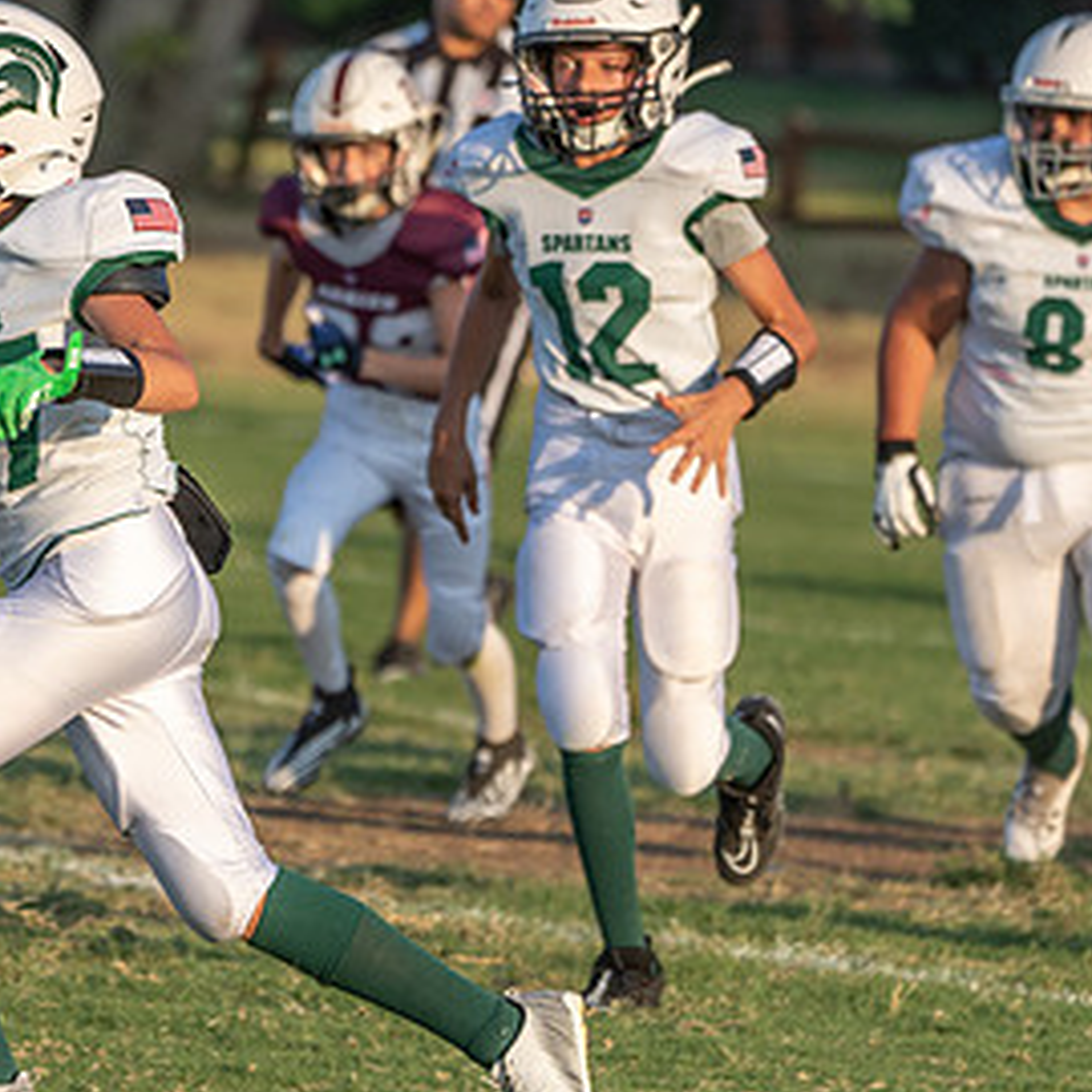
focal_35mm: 445
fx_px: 15882
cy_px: 560
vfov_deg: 3.9
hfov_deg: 3.9
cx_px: 101
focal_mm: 244
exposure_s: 1/1000
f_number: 5.6
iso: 320
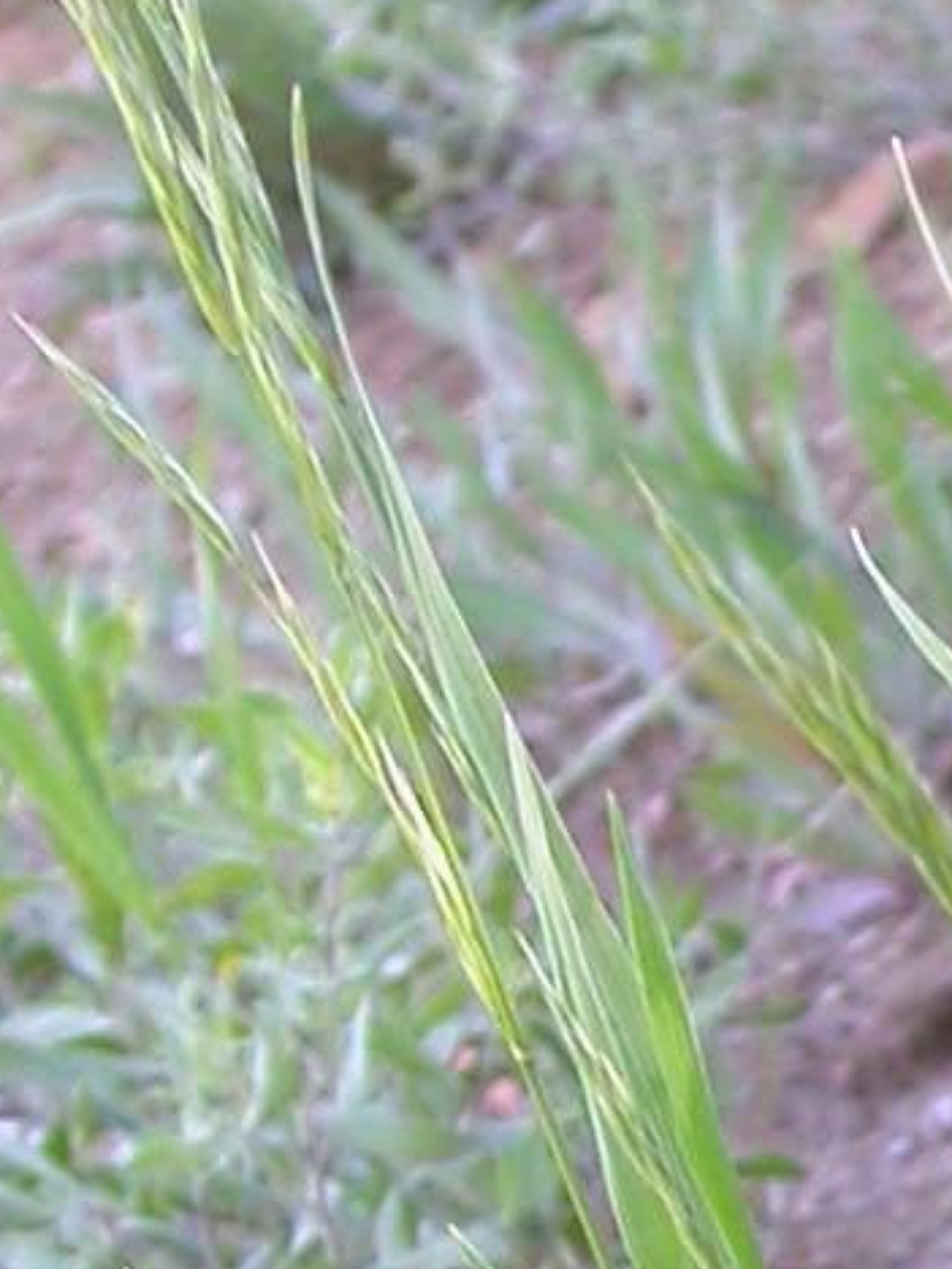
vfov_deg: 5.5
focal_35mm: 359
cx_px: 1250
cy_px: 1462
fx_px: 13164
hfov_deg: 4.1
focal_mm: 15.3
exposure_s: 1/59.5
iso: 100
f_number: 3.4
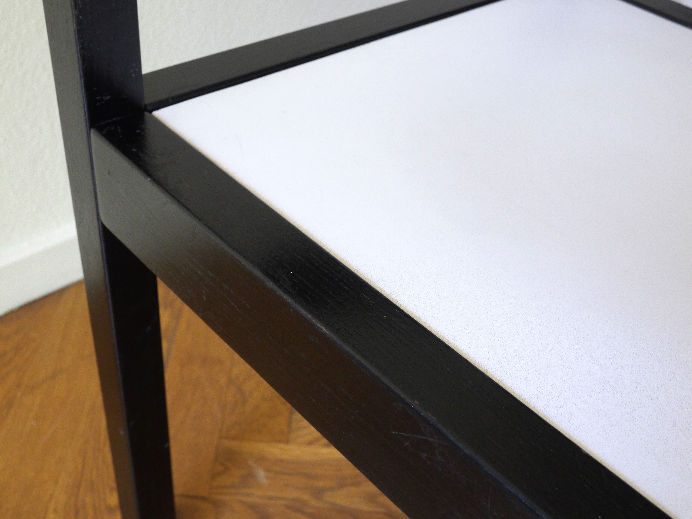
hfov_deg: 46.8
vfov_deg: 36.0
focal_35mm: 40
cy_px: 260
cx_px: 346
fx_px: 800
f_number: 6.3
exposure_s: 1/50
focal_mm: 20
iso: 1600
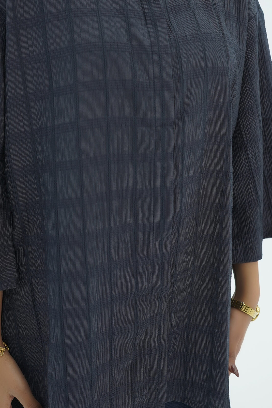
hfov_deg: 24.9
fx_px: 612
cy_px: 134
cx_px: 83
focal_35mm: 54
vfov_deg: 36.5
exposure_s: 1/125
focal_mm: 35
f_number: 4
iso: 400
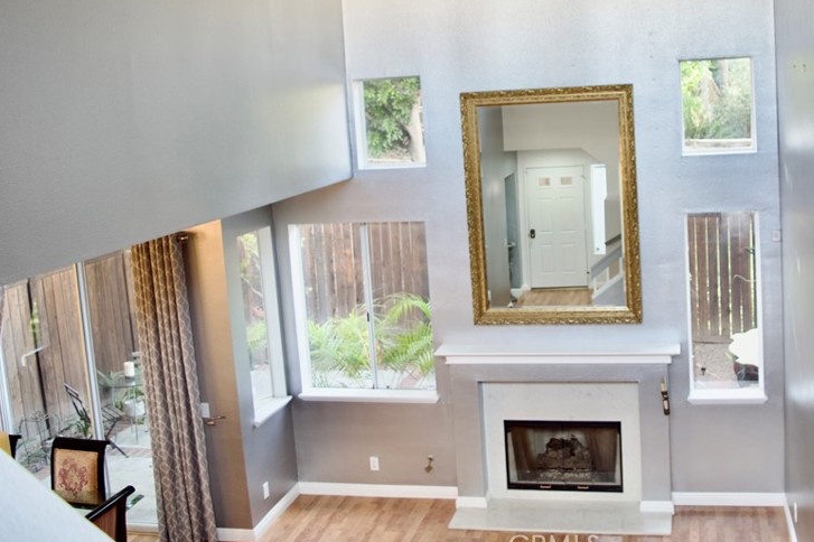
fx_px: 859
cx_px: 527
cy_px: 180
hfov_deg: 50.0
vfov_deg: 34.7
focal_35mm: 38
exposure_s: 1/20
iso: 100
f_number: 3.5
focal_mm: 18
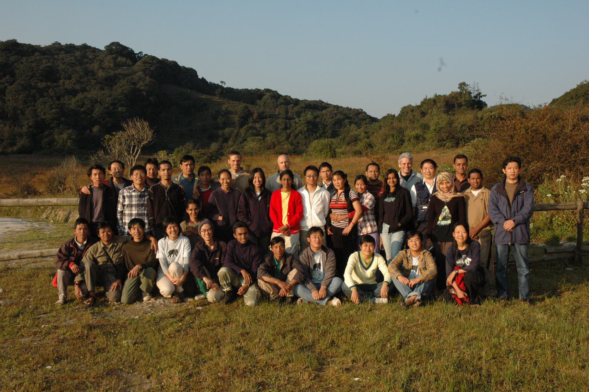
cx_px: 294
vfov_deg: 33.0
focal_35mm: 40
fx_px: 662
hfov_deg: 48.0
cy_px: 196
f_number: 11
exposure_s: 1/500
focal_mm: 27
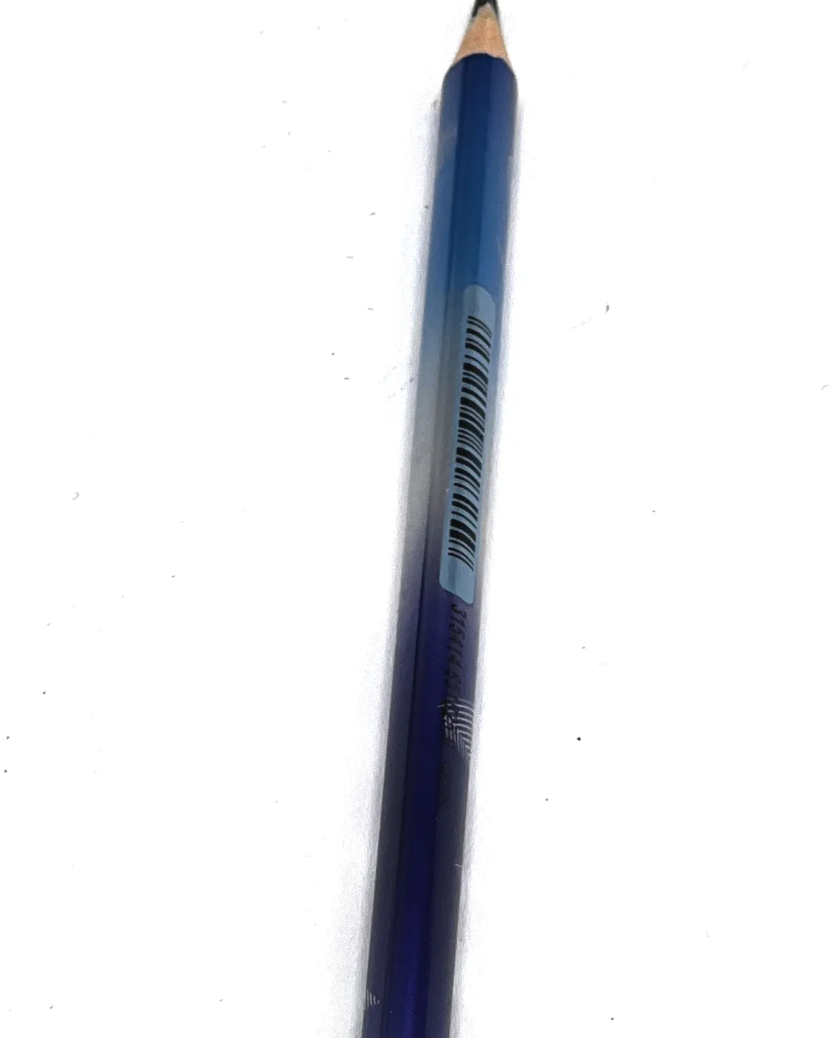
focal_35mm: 202
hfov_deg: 7.7
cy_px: 558
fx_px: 6203
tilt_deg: -46.3
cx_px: 445
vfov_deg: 9.6
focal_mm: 9
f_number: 2.8
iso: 32
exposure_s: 1/304
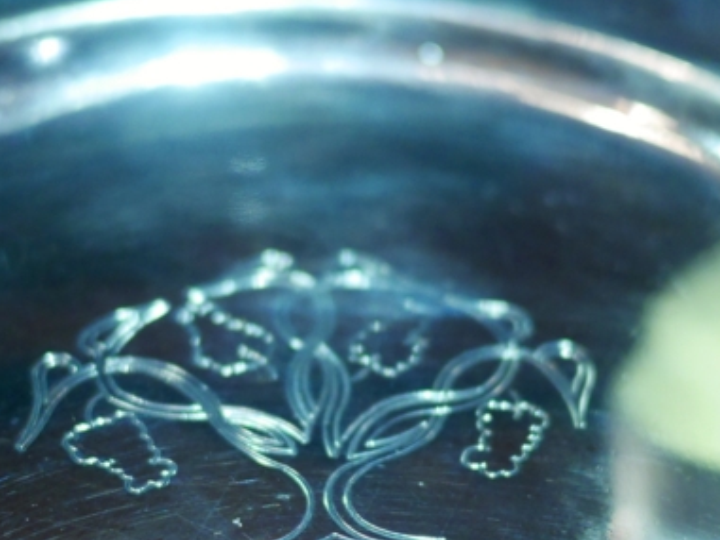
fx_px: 1748
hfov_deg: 23.3
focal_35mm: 84
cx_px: 348
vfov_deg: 17.5
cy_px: 380
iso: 1000
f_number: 1.7
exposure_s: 1/60
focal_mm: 20
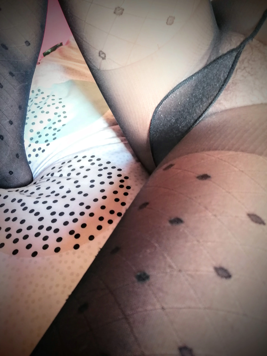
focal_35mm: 27
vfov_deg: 65.3
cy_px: 178
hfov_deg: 51.4
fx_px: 278
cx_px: 134
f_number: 1.8
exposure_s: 1/25
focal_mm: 4.75
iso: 320
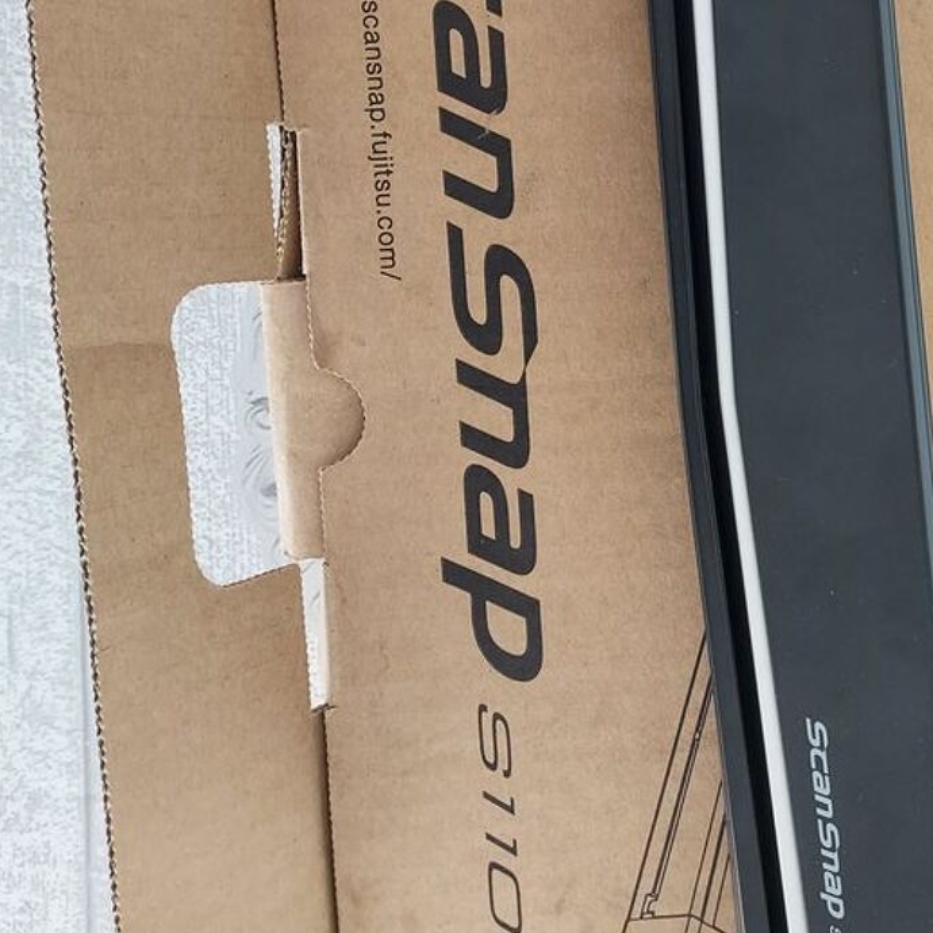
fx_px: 1250
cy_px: 295
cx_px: 636
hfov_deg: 40.3
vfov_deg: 40.3
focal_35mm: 41
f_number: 1.8
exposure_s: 1/50
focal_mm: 4.6
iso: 64
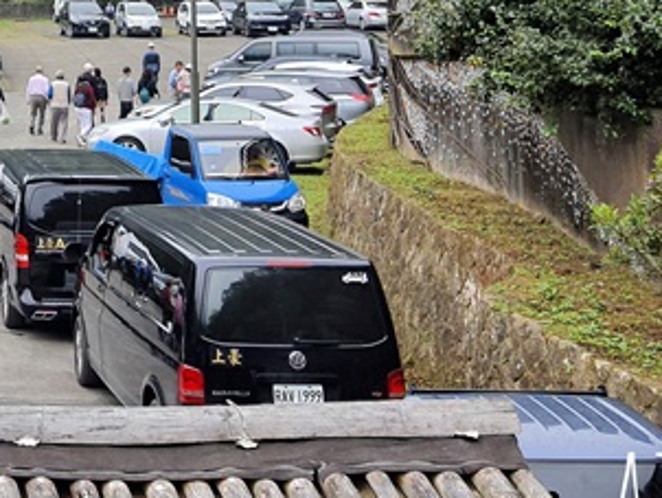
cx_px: -232
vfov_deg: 15.8
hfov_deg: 20.5
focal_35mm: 86
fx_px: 1646
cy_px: -252
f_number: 1.7
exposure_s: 1/730
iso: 50
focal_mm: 4.32
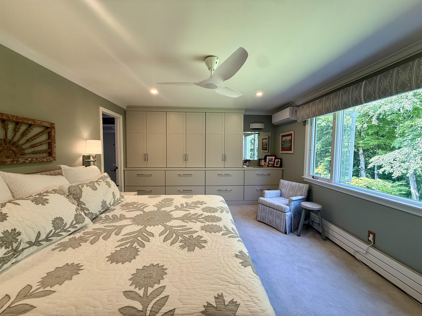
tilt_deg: -2.5
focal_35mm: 14
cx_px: 211
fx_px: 171
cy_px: 158
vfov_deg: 85.7
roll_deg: -0.6
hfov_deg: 102.1
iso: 160
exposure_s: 1/120
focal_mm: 2.22
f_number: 2.2
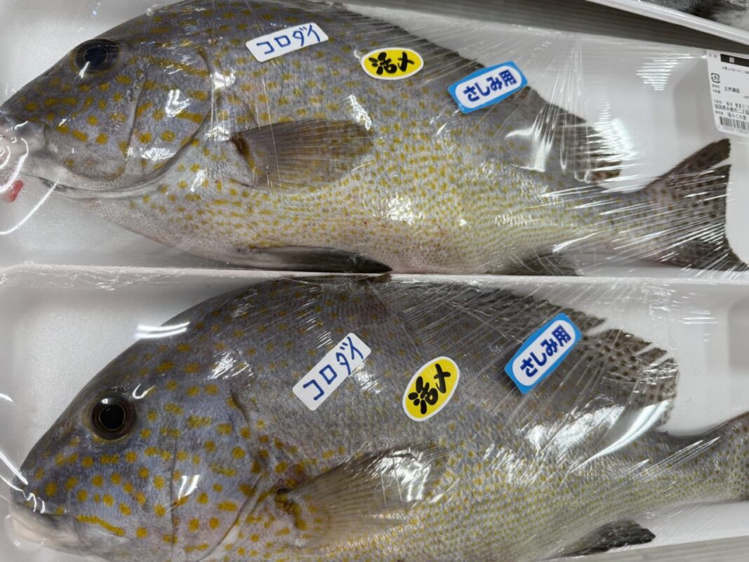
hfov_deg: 71.6
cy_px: 281
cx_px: 374
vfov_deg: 56.8
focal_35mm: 24
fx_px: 519
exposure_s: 1/120
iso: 100
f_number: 1.78
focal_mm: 6.76
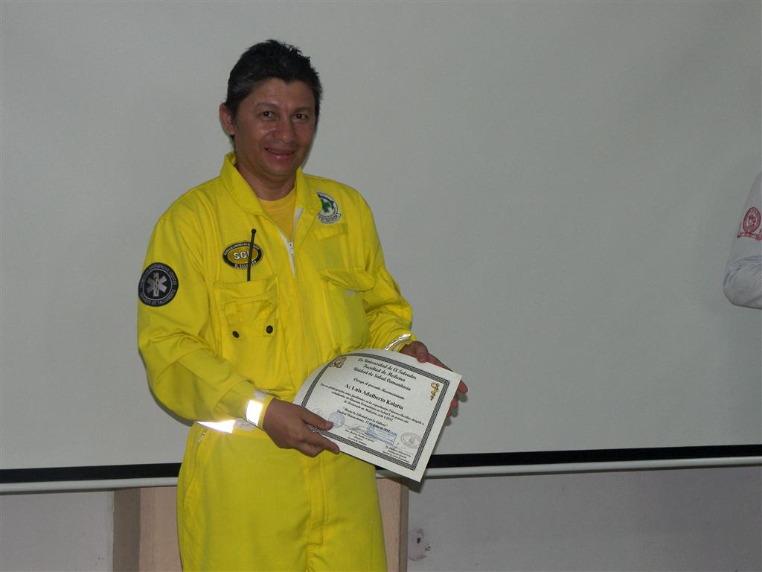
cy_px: 286
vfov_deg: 18.4
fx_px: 1761
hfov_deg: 24.4
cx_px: 381
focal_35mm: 80
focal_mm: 16.8
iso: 100
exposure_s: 1/50
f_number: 4
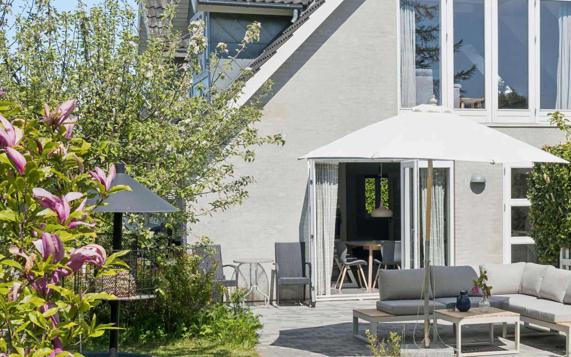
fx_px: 1011
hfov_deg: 31.3
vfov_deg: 19.9
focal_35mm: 65
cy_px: 120
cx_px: 368
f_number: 10
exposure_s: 1/400
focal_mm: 26
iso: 320
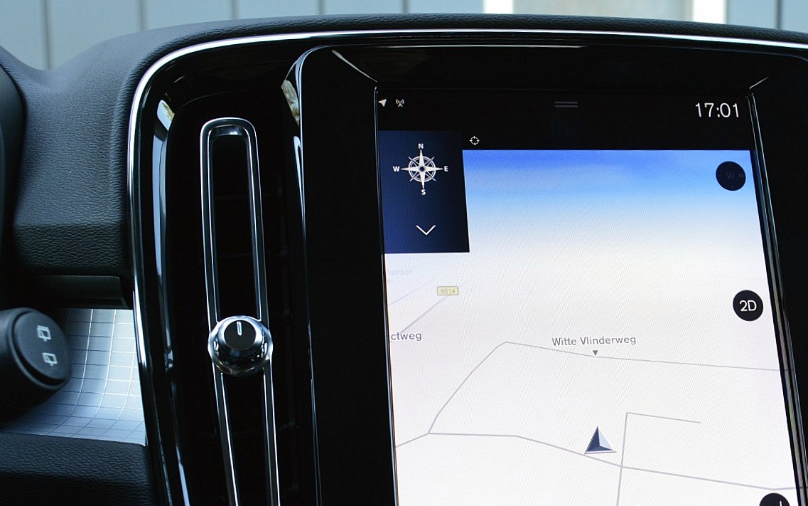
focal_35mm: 48
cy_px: 371
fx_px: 1057
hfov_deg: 41.4
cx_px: 519
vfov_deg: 26.6
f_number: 7.1
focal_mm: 22
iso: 800
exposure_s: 1/60
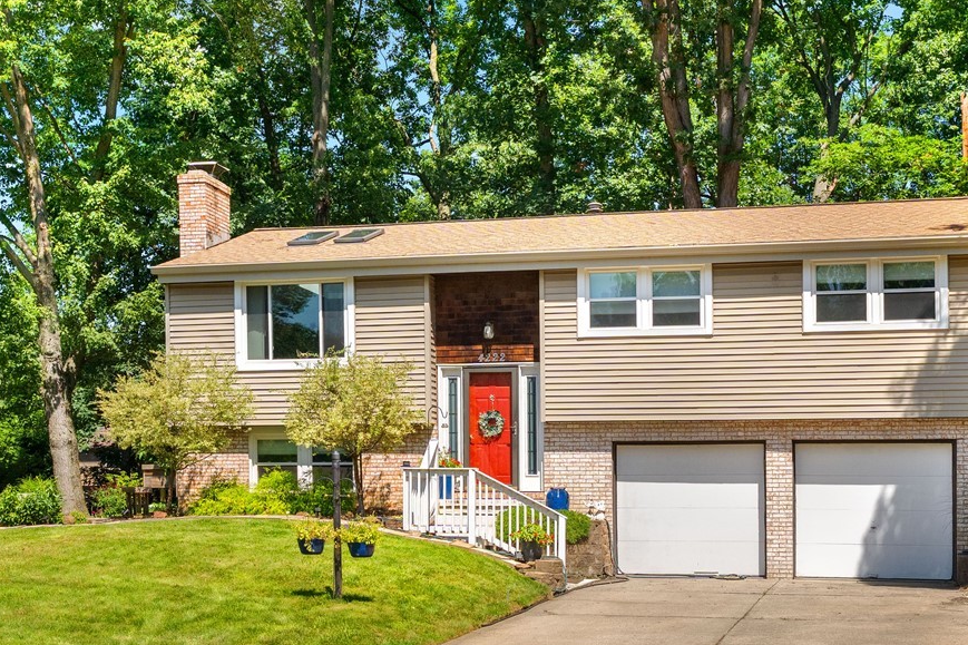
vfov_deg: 27.0
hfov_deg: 39.5
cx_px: 575
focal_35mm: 50
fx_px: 1344
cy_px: 326
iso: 400
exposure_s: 1/100
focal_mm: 27
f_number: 8
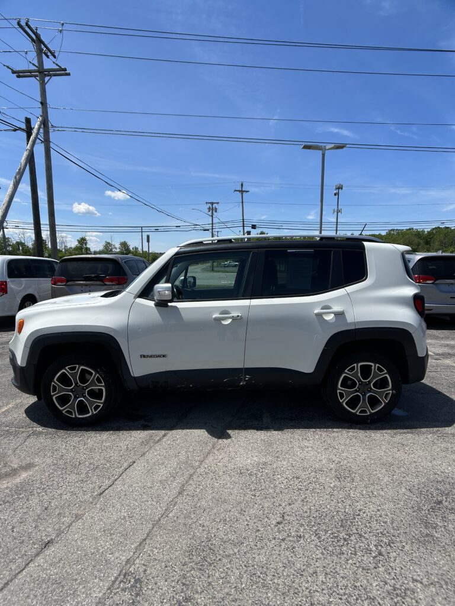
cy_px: 303
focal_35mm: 26
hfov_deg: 53.1
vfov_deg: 67.3
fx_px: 456
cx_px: 228
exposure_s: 1/4630
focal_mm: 5.7
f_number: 1.5
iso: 50
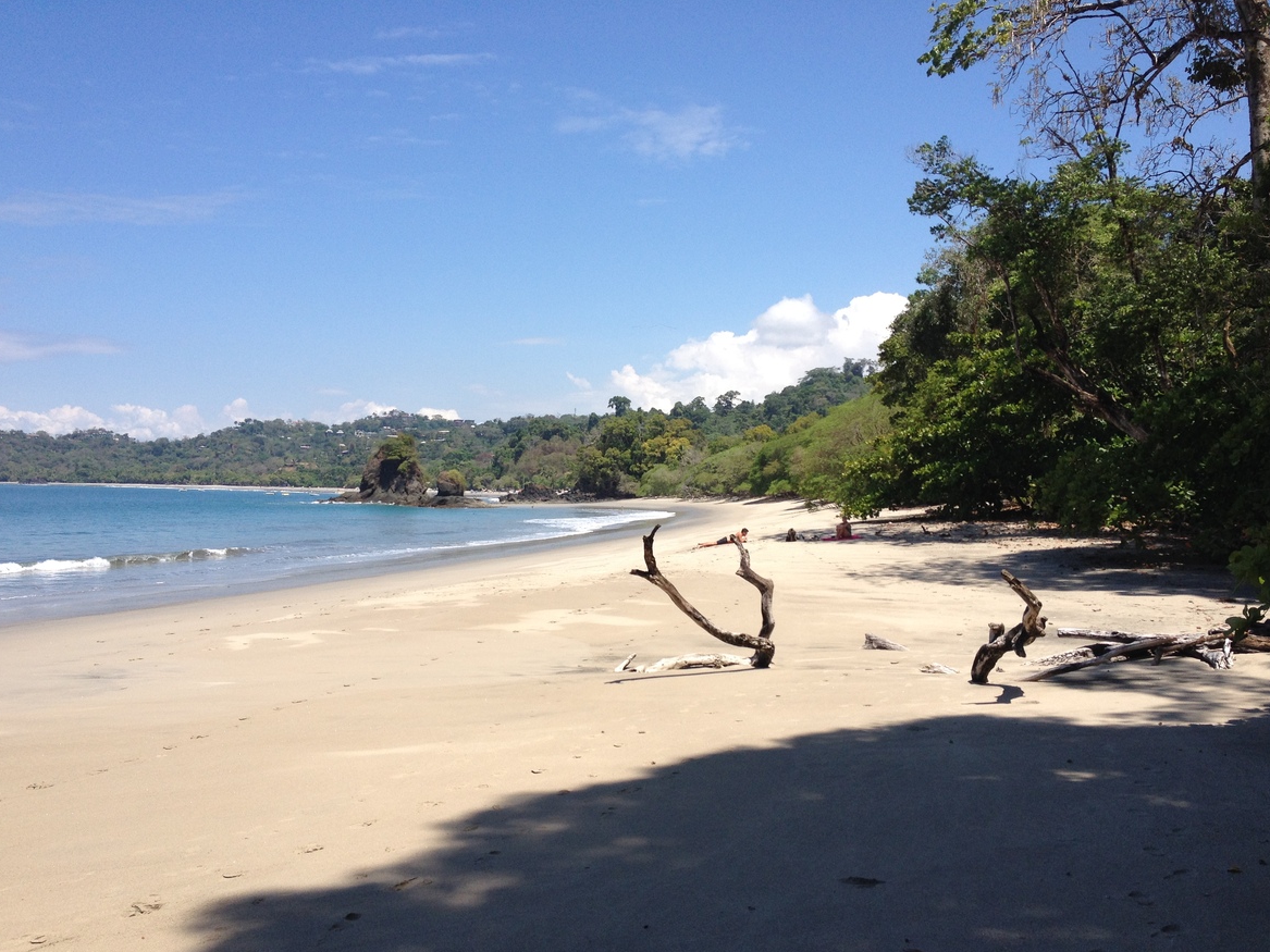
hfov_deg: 51.4
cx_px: 638
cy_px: 489
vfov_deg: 39.6
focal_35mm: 36
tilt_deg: -3.4
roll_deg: -0.3
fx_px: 1321
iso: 50
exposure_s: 1/1842
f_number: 2.4
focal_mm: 4.28
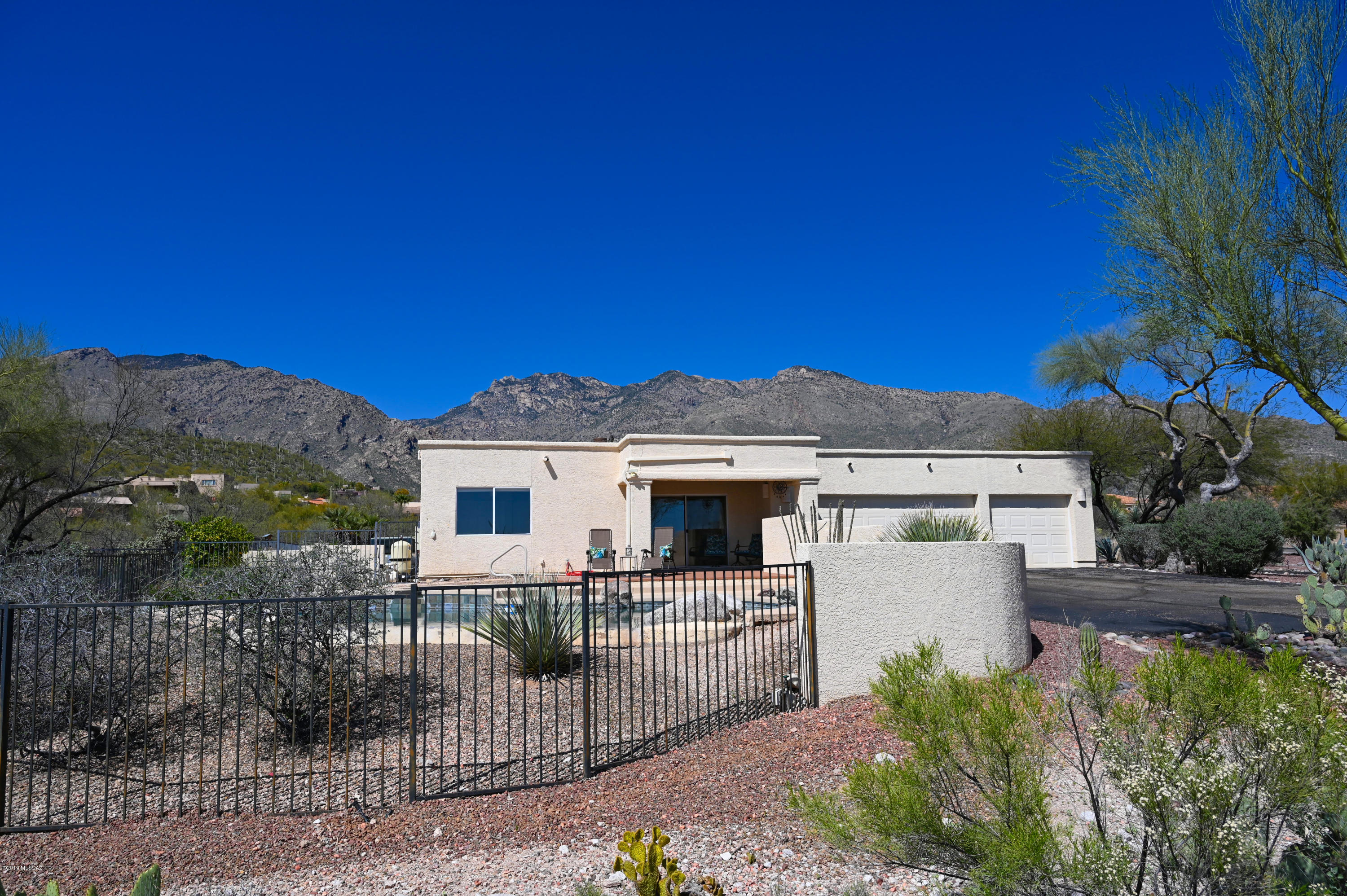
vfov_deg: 53.1
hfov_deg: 73.8
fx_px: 897
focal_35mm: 24
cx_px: 674
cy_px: 448
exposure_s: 1/500
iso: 100
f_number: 8
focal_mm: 24
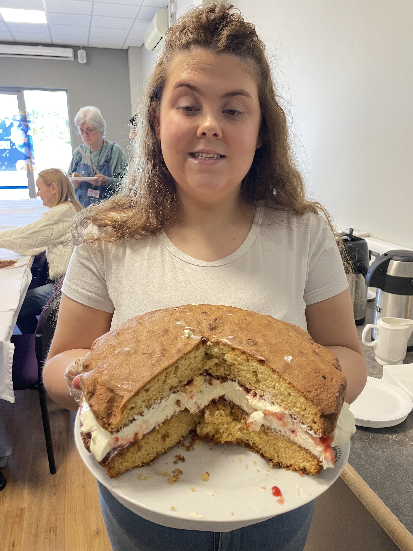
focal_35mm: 26
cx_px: 206
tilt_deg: -15.8
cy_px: 276
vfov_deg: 67.3
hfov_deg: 53.1
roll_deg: +0.4
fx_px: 414
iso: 160
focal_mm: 4.2
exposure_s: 1/60
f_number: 1.6
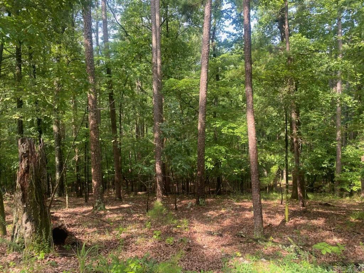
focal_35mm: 26
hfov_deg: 67.3
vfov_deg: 53.1
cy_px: 136
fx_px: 273
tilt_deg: -4.9
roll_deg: +2.8
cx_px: 182
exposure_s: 1/122
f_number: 1.8
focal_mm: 4.25
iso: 32
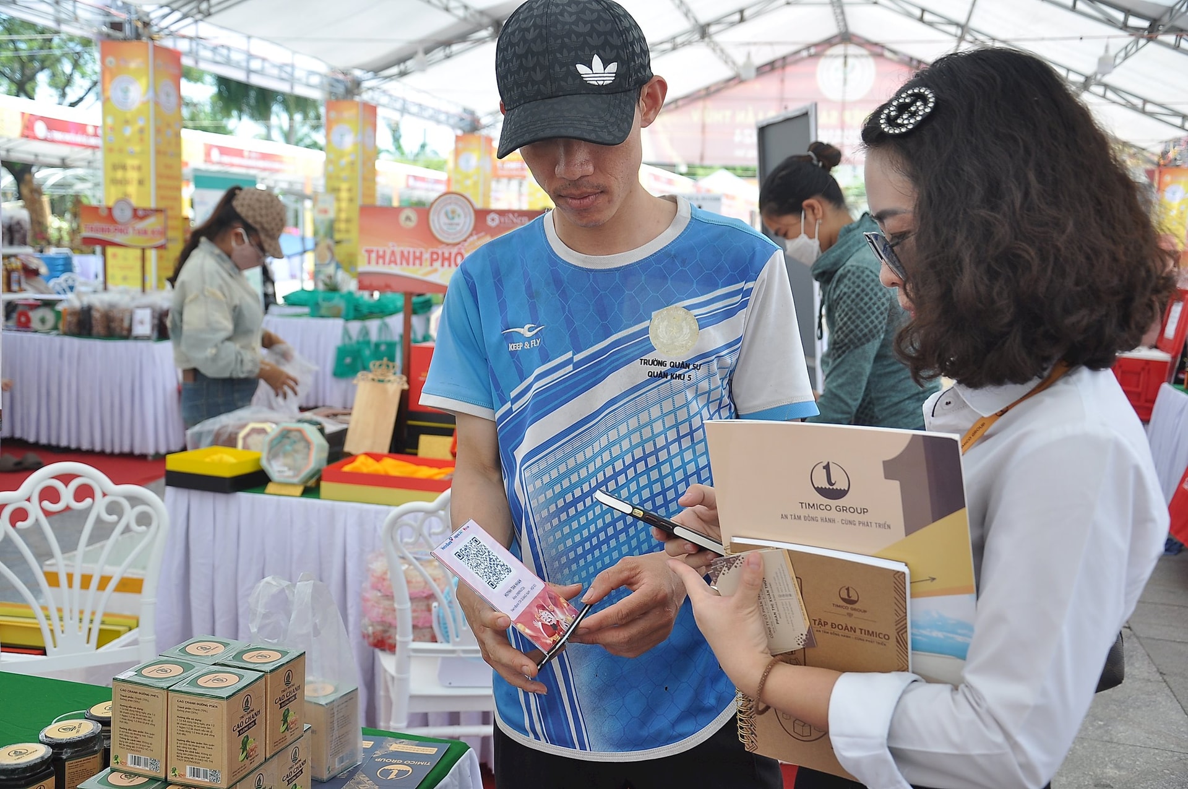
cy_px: 394
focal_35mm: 38
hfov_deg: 51.3
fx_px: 1236
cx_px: 594
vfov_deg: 35.4
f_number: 4
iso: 200
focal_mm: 25
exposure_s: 1/200
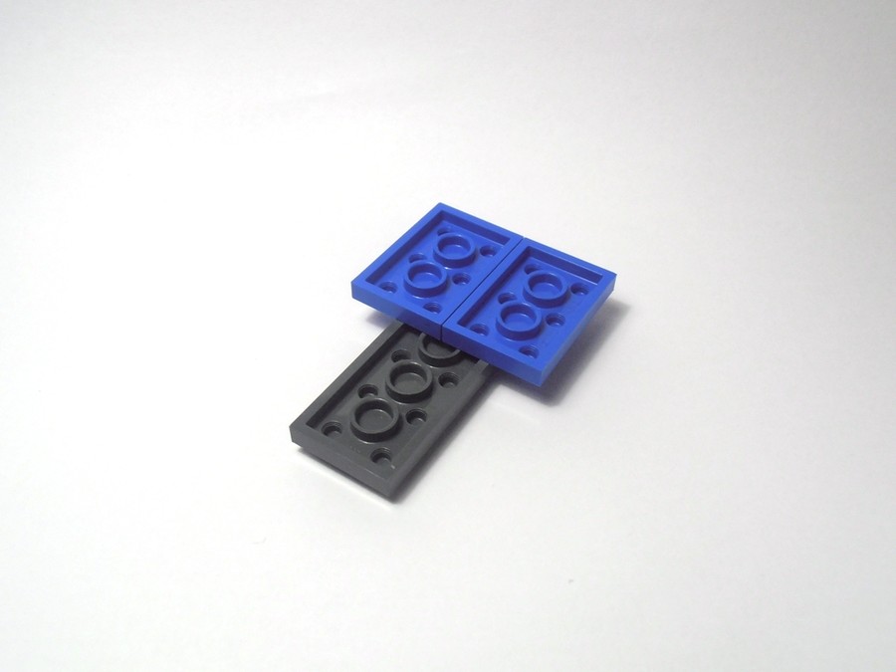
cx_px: 448
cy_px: 336
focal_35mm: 37
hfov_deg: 50.1
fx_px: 958
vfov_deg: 38.7
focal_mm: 6.61
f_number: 3.9
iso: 80
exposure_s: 1/100
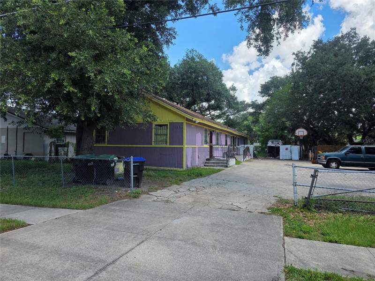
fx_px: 249
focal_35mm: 23
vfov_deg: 58.9
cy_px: 140
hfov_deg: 73.9
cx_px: 188
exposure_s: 1/3160
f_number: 1.7
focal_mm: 6.3
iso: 80
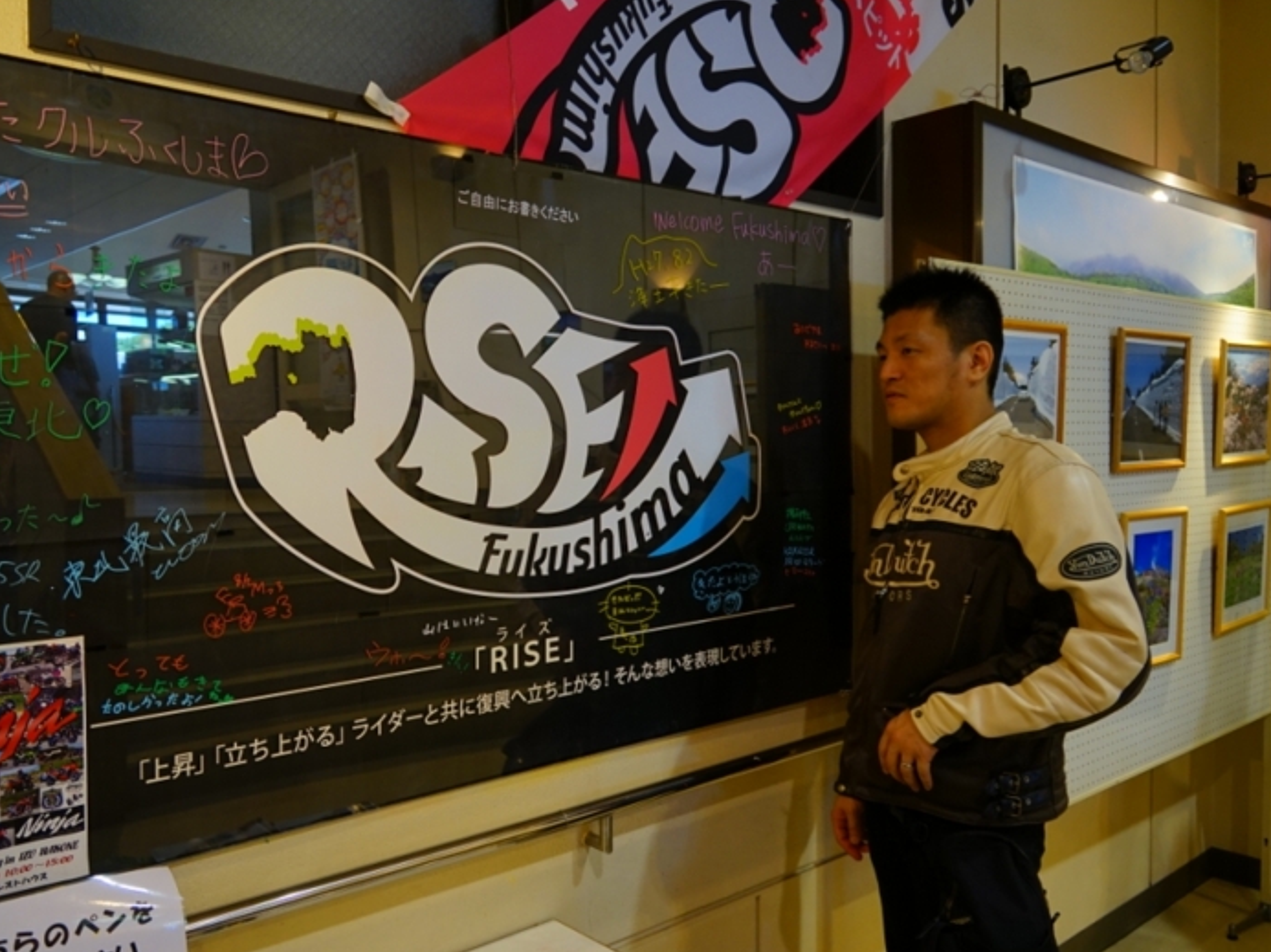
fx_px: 1101
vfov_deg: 46.8
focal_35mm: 30
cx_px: 545
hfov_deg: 59.7
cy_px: 466
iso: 400
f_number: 4
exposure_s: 1/60
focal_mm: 18
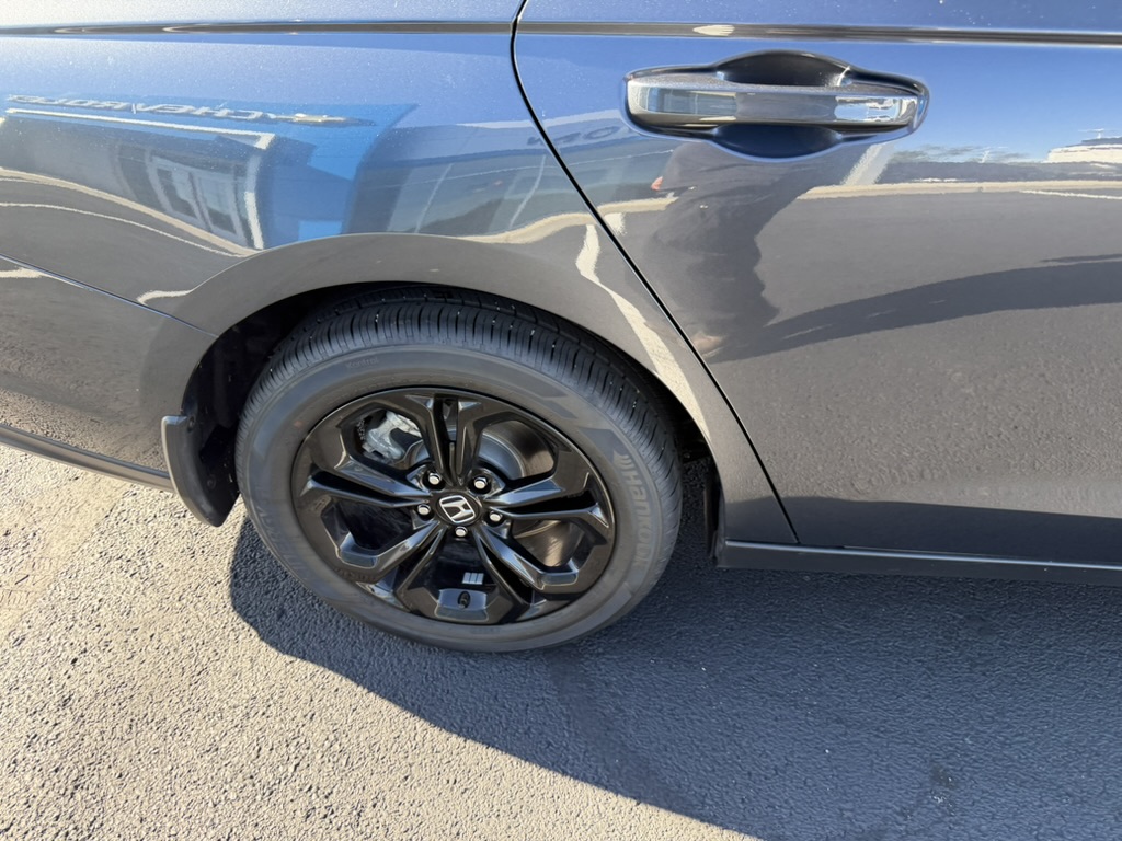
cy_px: 420
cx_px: 561
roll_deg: +1.2
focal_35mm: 24
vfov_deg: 56.8
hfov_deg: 71.6
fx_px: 778
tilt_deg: -43.1
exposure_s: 1/170
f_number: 1.78
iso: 80
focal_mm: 6.76
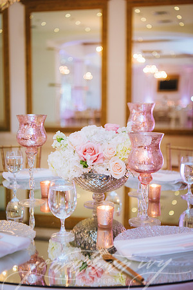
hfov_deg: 27.0
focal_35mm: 50
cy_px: 145
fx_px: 402
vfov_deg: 39.6
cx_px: 96
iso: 800
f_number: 2.8
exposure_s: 1/200
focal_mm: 50
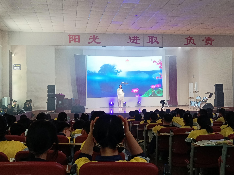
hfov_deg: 44.8
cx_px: 117
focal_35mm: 42
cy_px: 88
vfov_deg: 34.3
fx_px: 284
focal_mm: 4.71
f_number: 1.79
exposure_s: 1/100
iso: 826
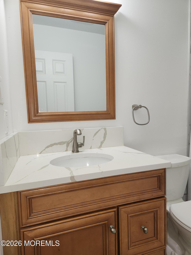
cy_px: 128
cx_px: 96
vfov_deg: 73.9
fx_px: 169
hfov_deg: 58.9
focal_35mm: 23
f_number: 1.8
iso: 40
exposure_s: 1/60
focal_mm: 5.4
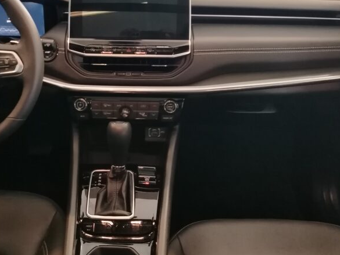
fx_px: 413
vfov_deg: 34.3
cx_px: 124
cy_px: 107
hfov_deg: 44.4
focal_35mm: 42
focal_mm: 5.25
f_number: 1.75
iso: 2684
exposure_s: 1/25
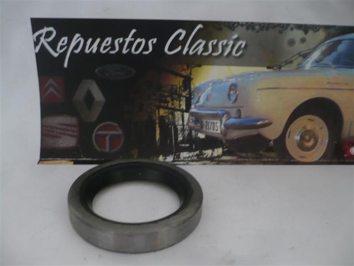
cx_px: 177
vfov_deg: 40.7
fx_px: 358
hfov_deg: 52.6
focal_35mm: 35
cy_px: 133
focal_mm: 5.8
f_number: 2.8
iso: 200
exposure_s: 1/4
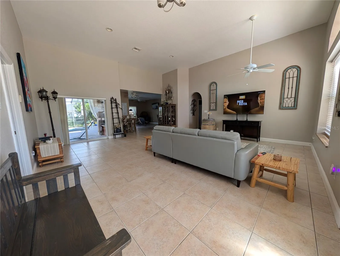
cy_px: 128
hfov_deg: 110.5
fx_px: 118
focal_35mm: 12
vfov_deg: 94.6
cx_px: 170
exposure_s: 1/151
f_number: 1.7
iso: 75
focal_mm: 2.02
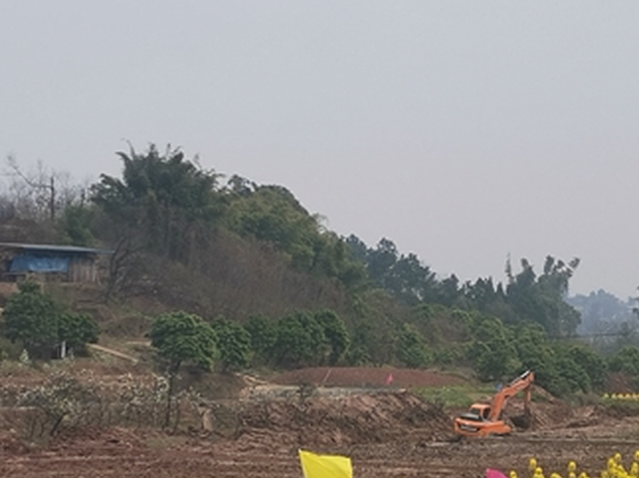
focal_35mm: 103
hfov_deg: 19.1
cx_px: 332
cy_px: 275
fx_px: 1901
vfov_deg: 14.4
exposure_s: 1/1122
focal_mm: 4.75
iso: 50
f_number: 1.8
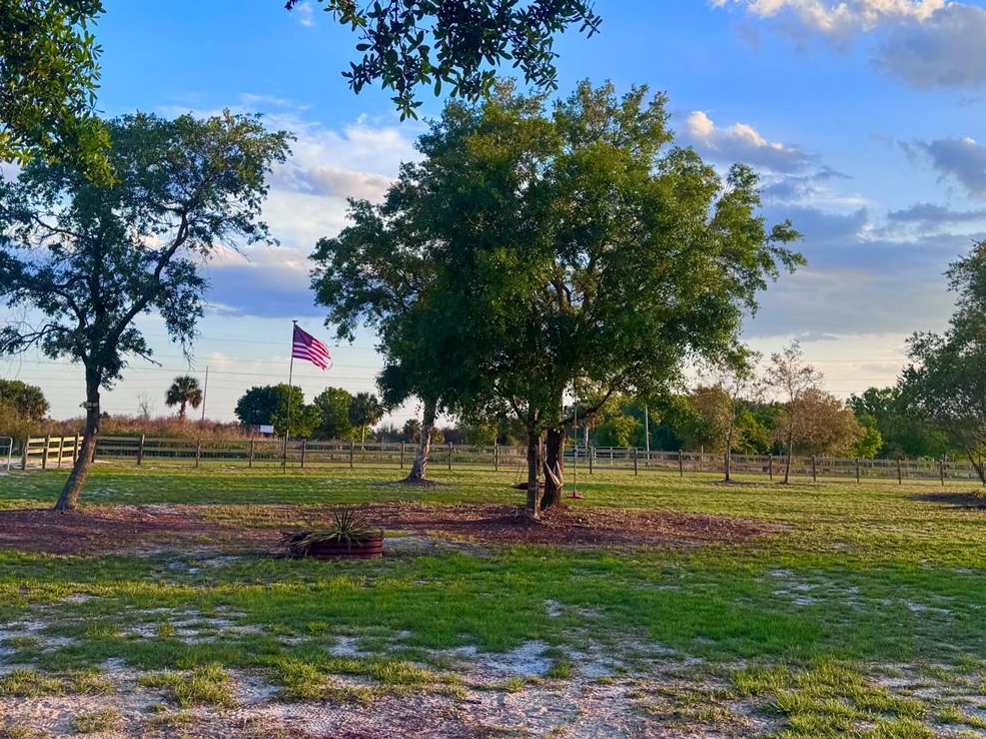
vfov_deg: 36.1
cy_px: 196
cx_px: 486
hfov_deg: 47.9
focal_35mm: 39
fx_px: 1110
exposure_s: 1/1339
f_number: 1.78
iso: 80
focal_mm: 6.76
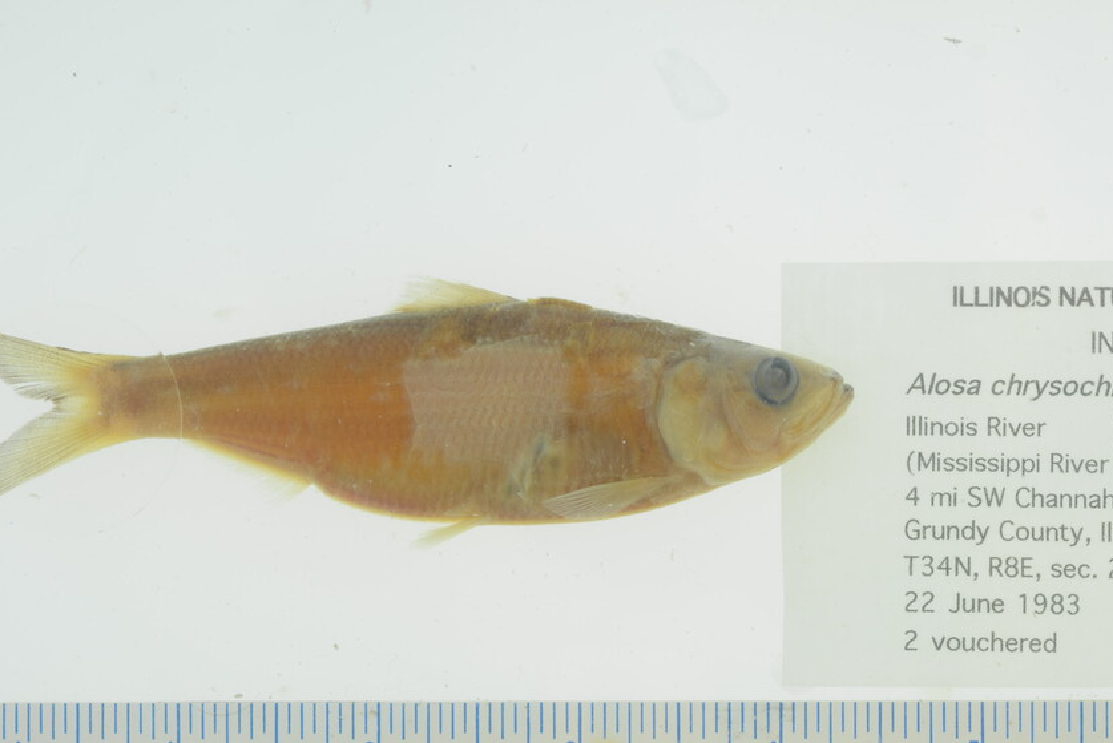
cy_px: 479
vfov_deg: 15.9
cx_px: 683
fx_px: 2660
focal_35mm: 86
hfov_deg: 23.6
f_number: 14
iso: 100
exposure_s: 1/40
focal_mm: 60
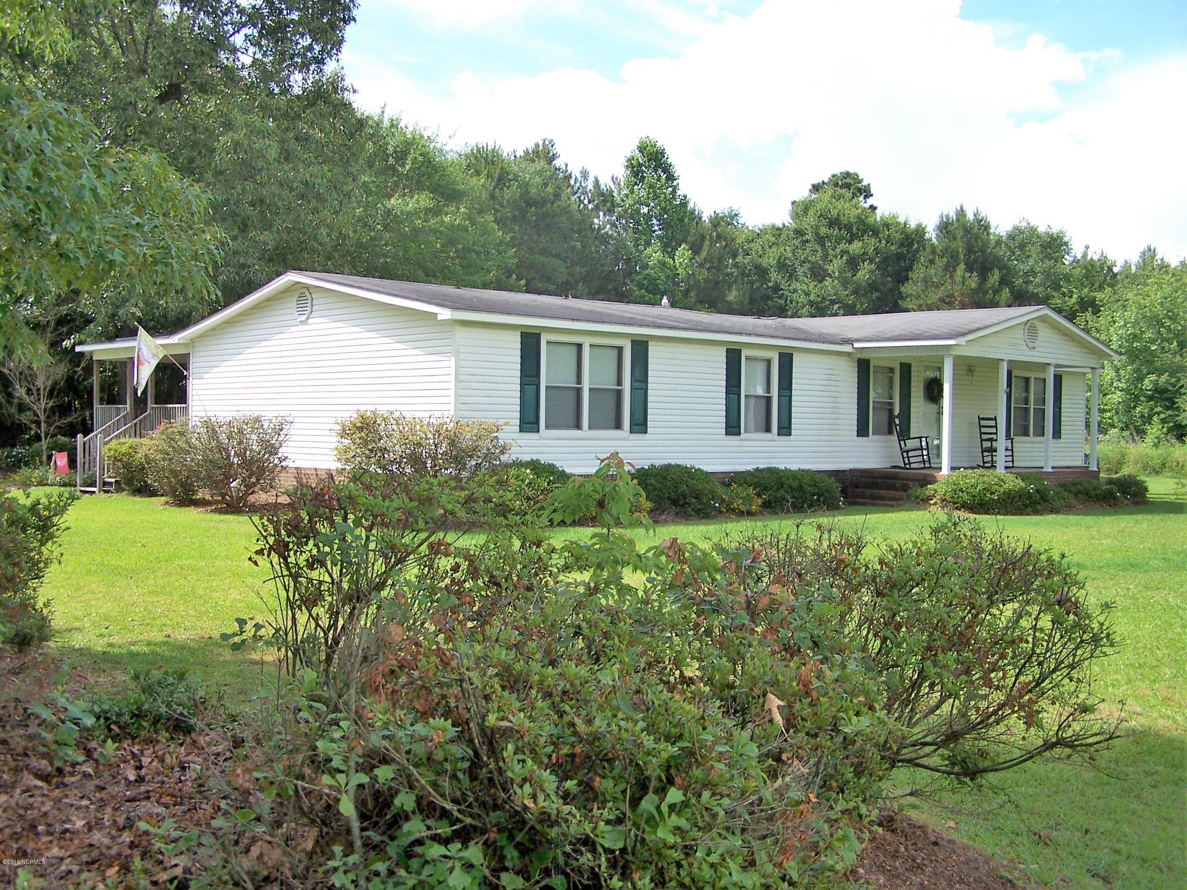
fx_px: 1303
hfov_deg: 49.0
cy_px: 445
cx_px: 594
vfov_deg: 37.7
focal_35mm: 38
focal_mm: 6.3
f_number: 2.8
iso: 80
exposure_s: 1/640
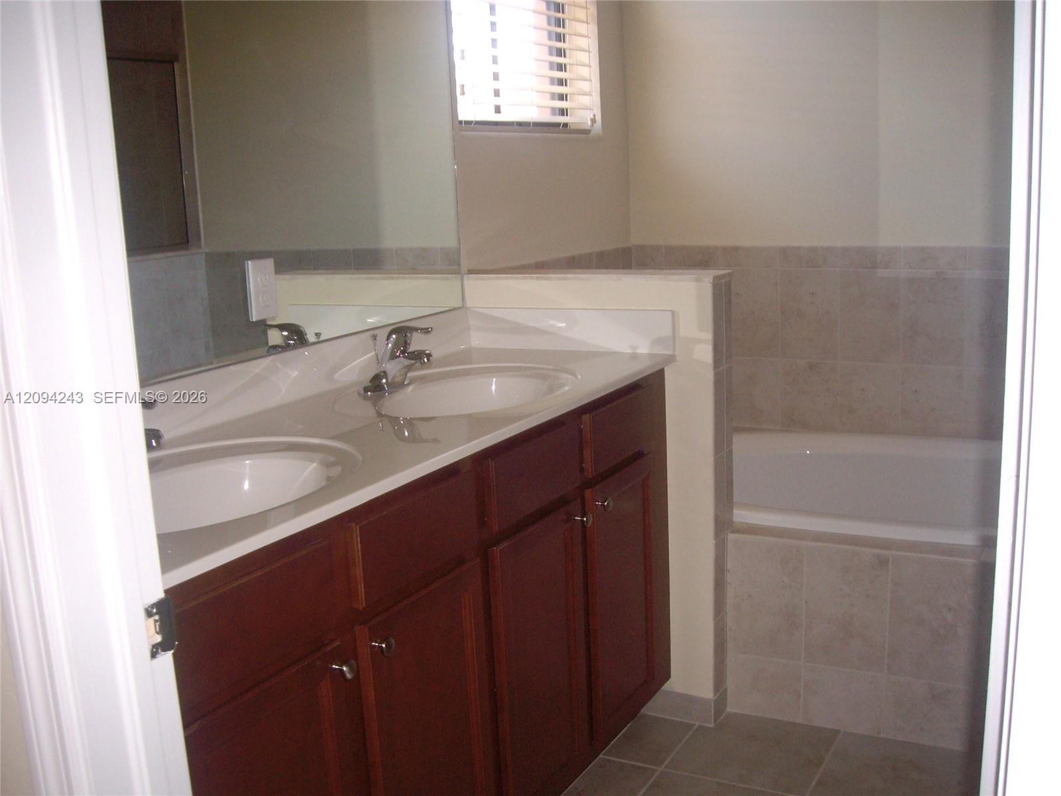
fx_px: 1165
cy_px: 398
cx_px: 530
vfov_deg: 37.7
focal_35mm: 38
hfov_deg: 49.0
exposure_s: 1/40
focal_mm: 6.2
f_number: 2.7
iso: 200
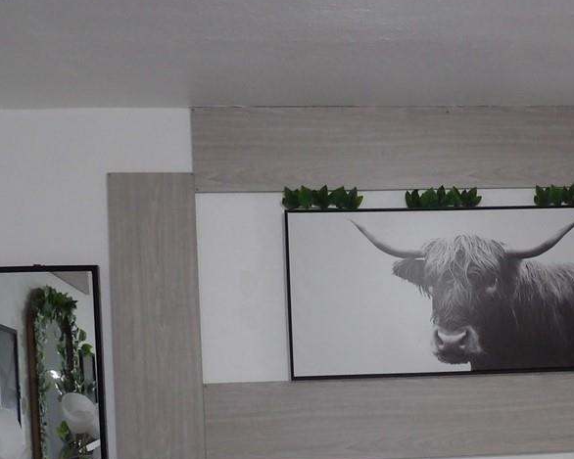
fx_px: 1087
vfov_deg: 23.0
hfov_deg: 28.6
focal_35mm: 64
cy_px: 449
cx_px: 501
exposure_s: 1/33
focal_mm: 4.3
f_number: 3.2
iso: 200
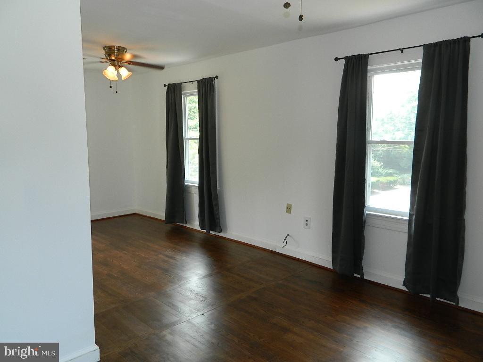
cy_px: 181
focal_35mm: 25
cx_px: 242
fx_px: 349
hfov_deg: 69.4
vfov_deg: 54.9
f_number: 3.1
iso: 80
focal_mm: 4.5
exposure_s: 1/30
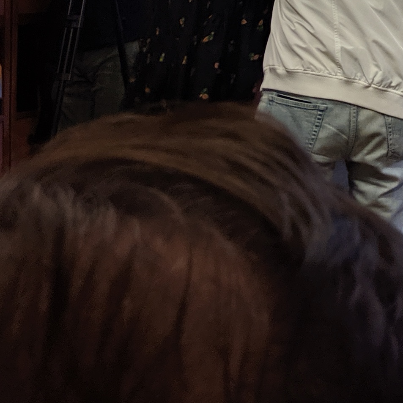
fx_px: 1330
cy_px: -198
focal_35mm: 101
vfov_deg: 15.8
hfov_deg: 15.5
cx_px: 650
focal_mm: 4.44
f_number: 1.8
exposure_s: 1/120
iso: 50
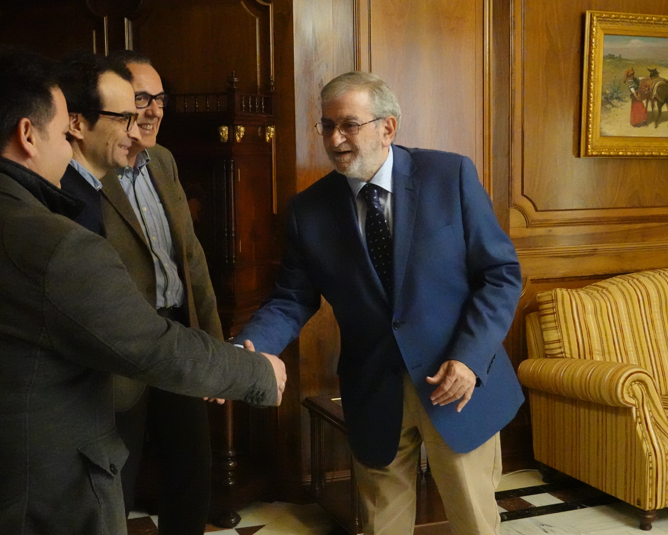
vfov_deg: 27.6
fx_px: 1087
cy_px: 268
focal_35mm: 55
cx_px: 349
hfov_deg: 34.1
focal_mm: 17.88
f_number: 4
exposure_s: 1/400
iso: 6400
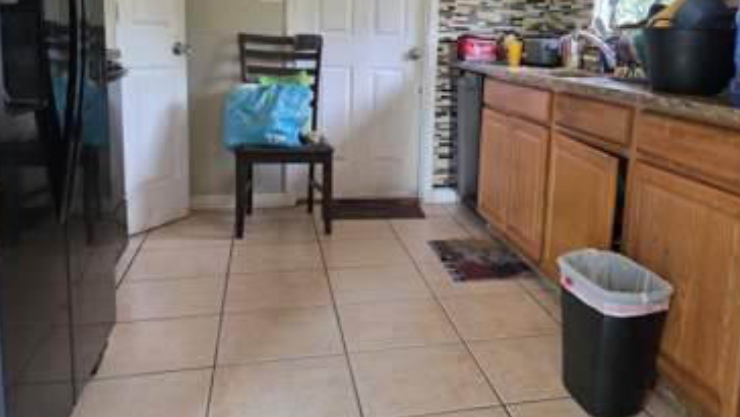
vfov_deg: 35.4
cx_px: 474
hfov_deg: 58.5
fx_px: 648
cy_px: 150
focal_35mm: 33
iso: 320
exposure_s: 1/120
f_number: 1.7
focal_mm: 6.3
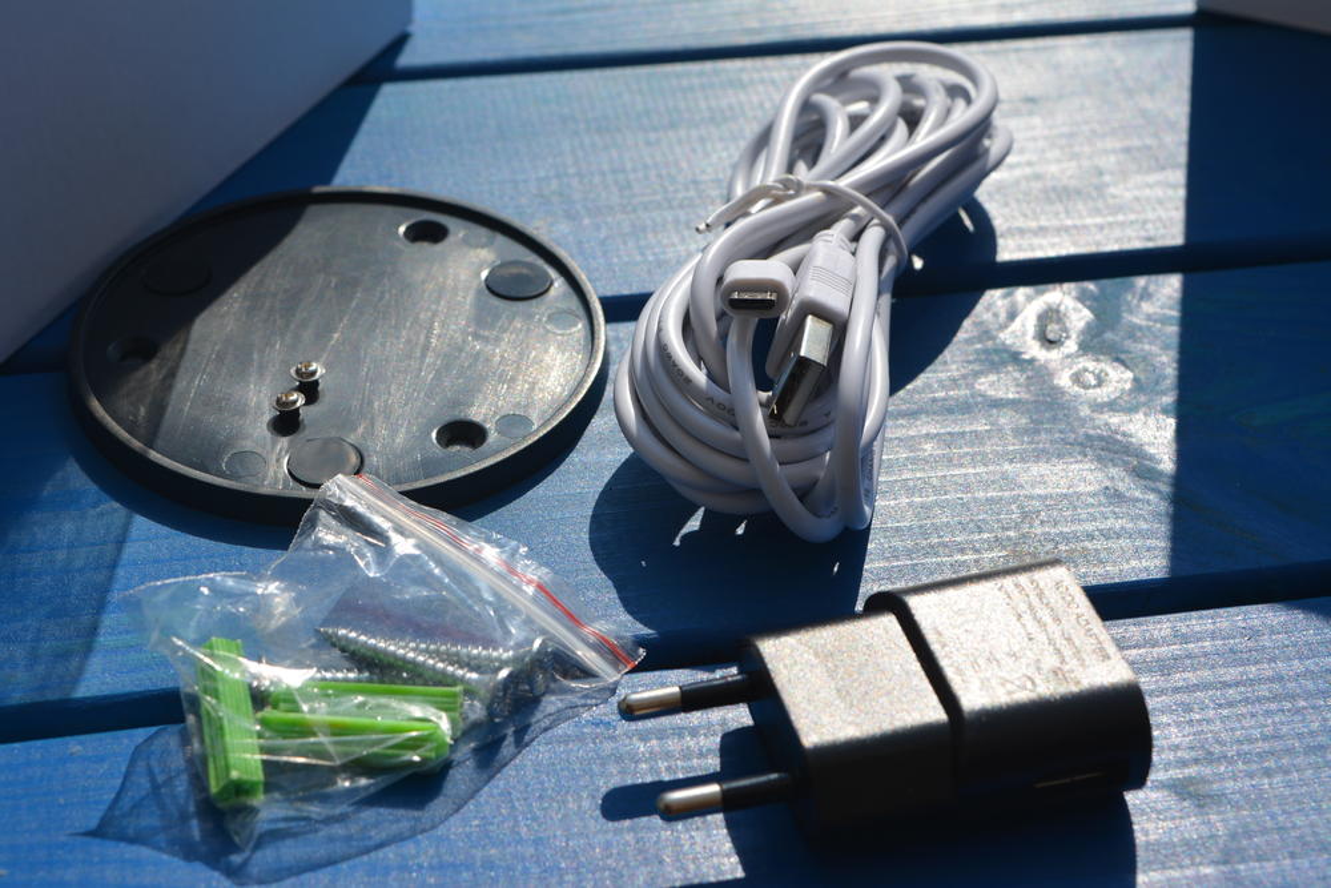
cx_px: 666
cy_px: 444
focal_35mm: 69
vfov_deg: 19.7
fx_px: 2551
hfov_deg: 29.2
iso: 100
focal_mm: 46
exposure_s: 1/400
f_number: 10
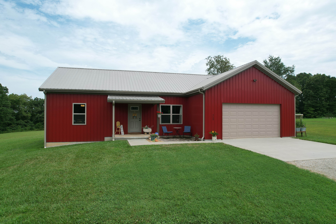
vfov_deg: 57.2
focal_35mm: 22
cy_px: 112
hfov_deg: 78.6
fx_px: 205
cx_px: 168
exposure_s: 1/1600
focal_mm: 8.38
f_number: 2.8
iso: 110
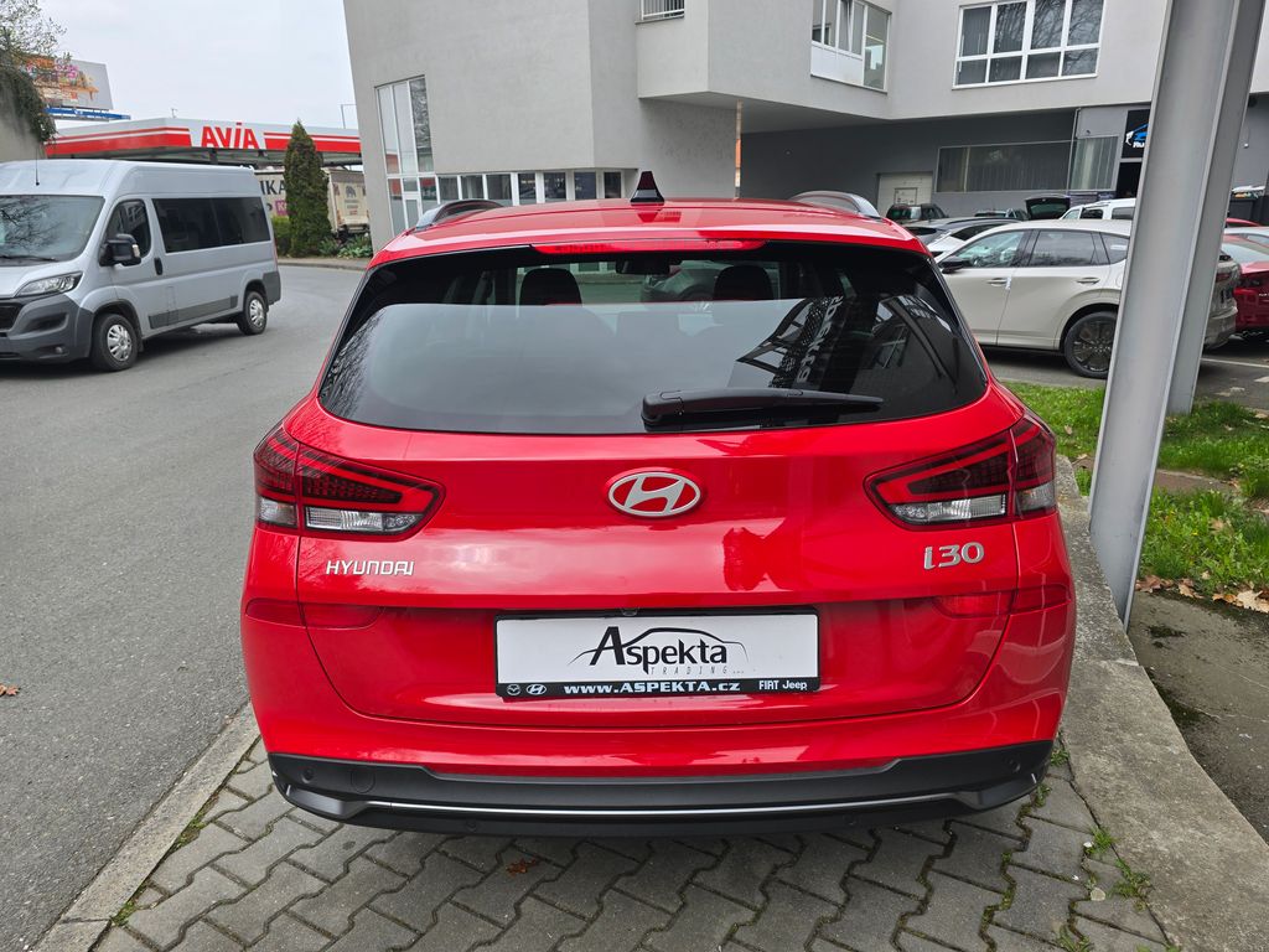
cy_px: 476
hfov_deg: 73.9
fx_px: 843
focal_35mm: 23
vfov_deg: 58.9
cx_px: 634
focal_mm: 6.3
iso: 12
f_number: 1.7
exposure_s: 1/330
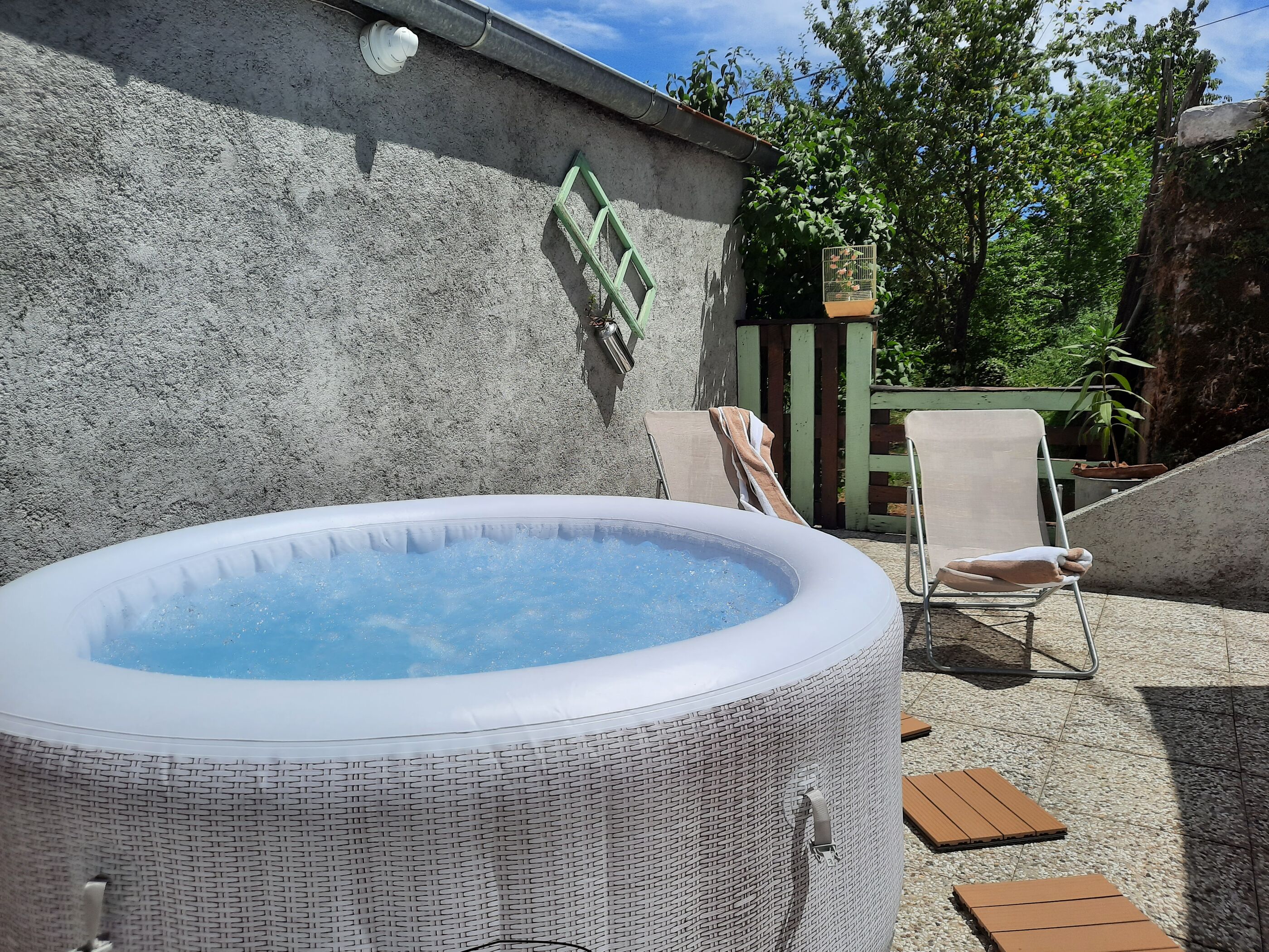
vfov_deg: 54.9
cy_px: 476
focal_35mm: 25
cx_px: 634
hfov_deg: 69.4
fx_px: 916
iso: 32
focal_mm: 4.6
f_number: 2
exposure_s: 1/2597
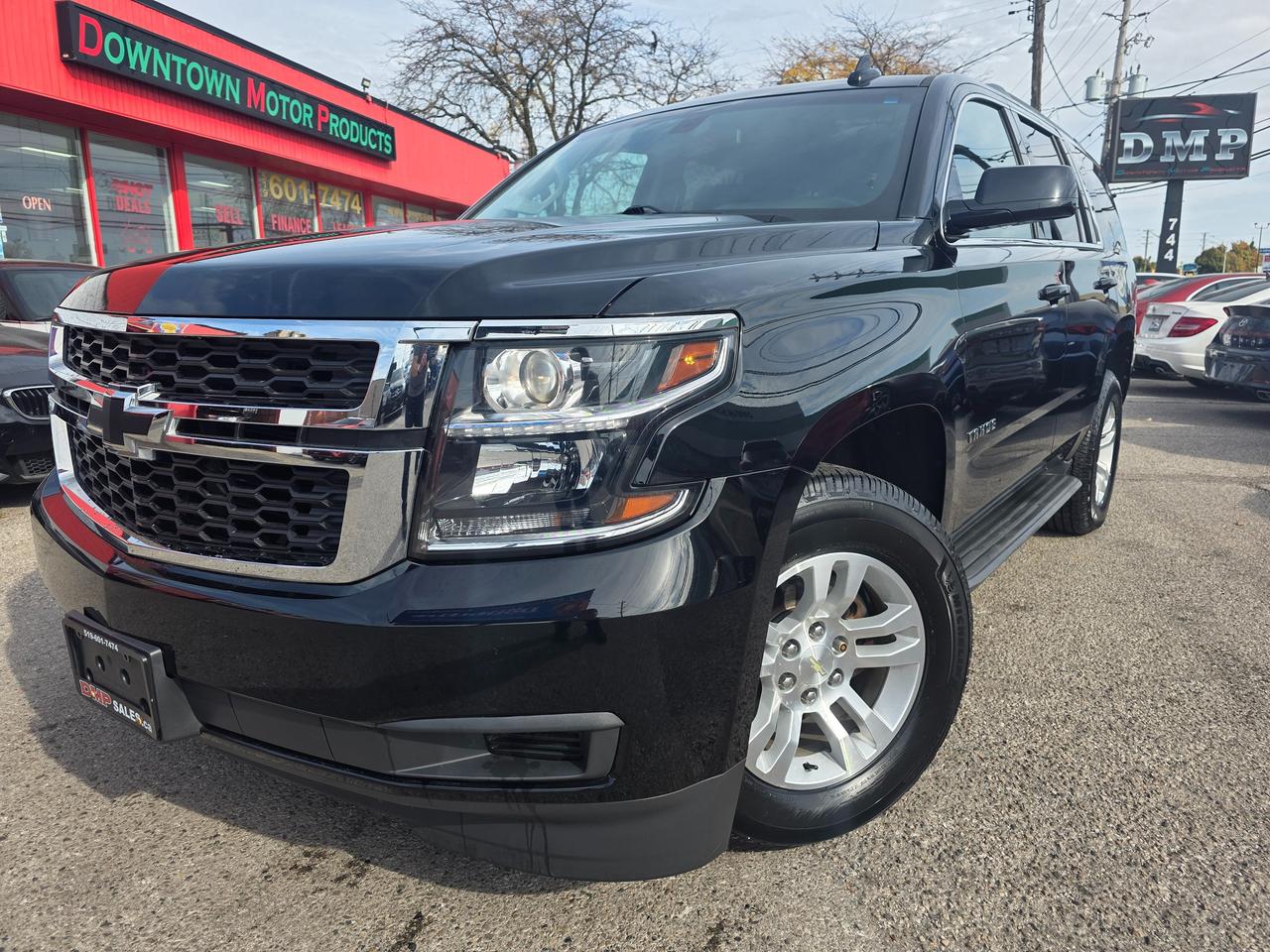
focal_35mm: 23
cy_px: 476
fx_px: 844
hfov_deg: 73.9
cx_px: 635
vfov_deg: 58.9
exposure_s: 1/2517
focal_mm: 6.3
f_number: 1.7
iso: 80
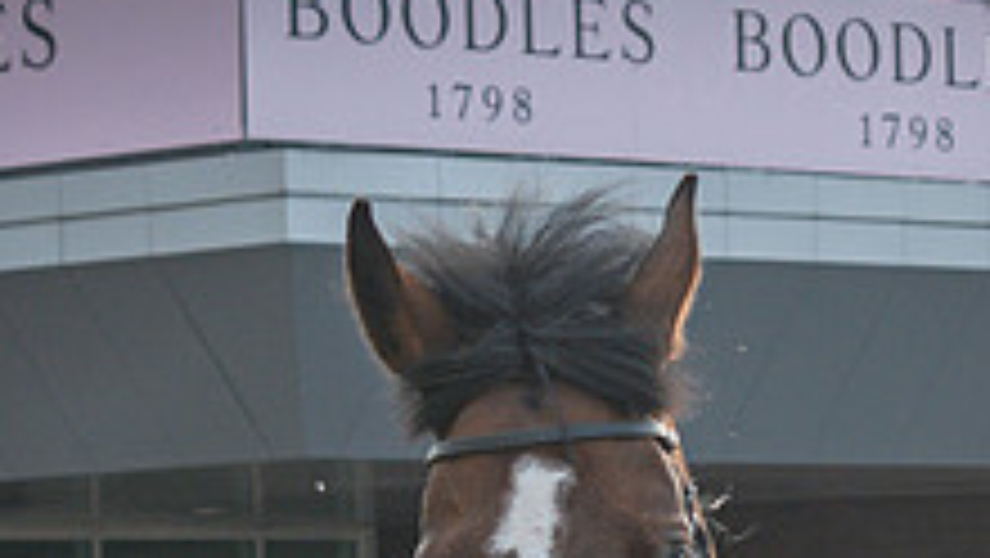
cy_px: 770
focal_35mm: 285
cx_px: 1039
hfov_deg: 7.5
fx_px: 7485
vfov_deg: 4.3
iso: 200
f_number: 5
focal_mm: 50
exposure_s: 1/640
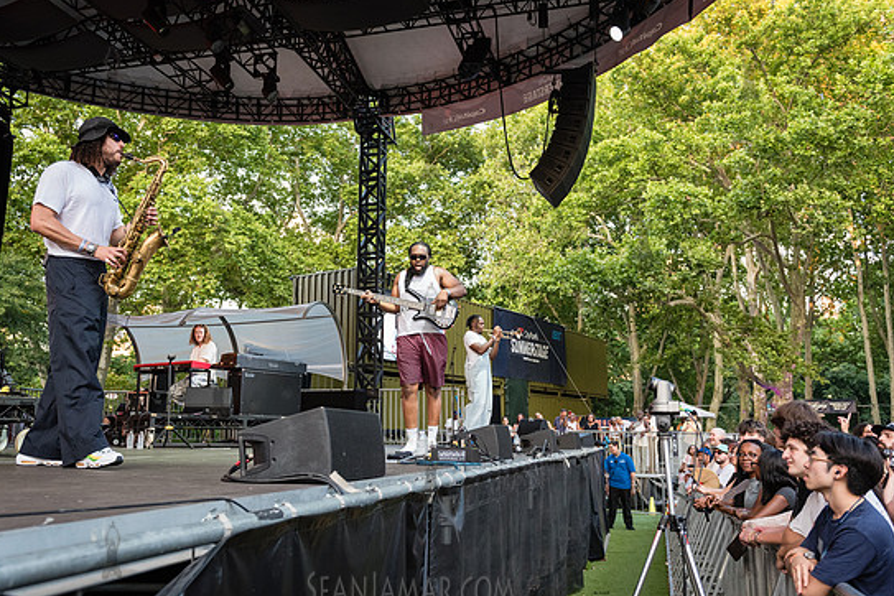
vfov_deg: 41.1
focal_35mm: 32
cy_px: 309
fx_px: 795
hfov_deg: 58.6
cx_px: 411
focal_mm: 28
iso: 2000
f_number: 3.5
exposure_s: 1/320
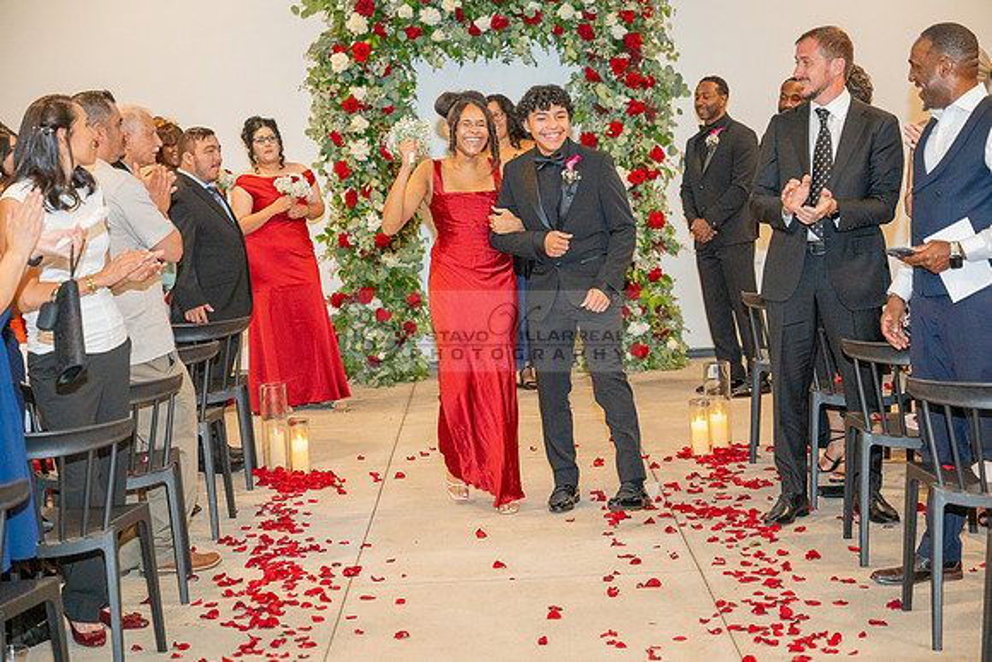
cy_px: 331
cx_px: 496
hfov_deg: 30.1
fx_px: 1847
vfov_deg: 20.3
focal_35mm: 67
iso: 1250
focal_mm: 67
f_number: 3.5
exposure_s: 1/200
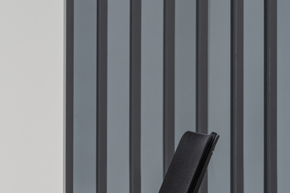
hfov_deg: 10.1
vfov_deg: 6.7
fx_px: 1635
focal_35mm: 203
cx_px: 170
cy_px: 277
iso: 100
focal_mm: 50
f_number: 11
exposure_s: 1/125
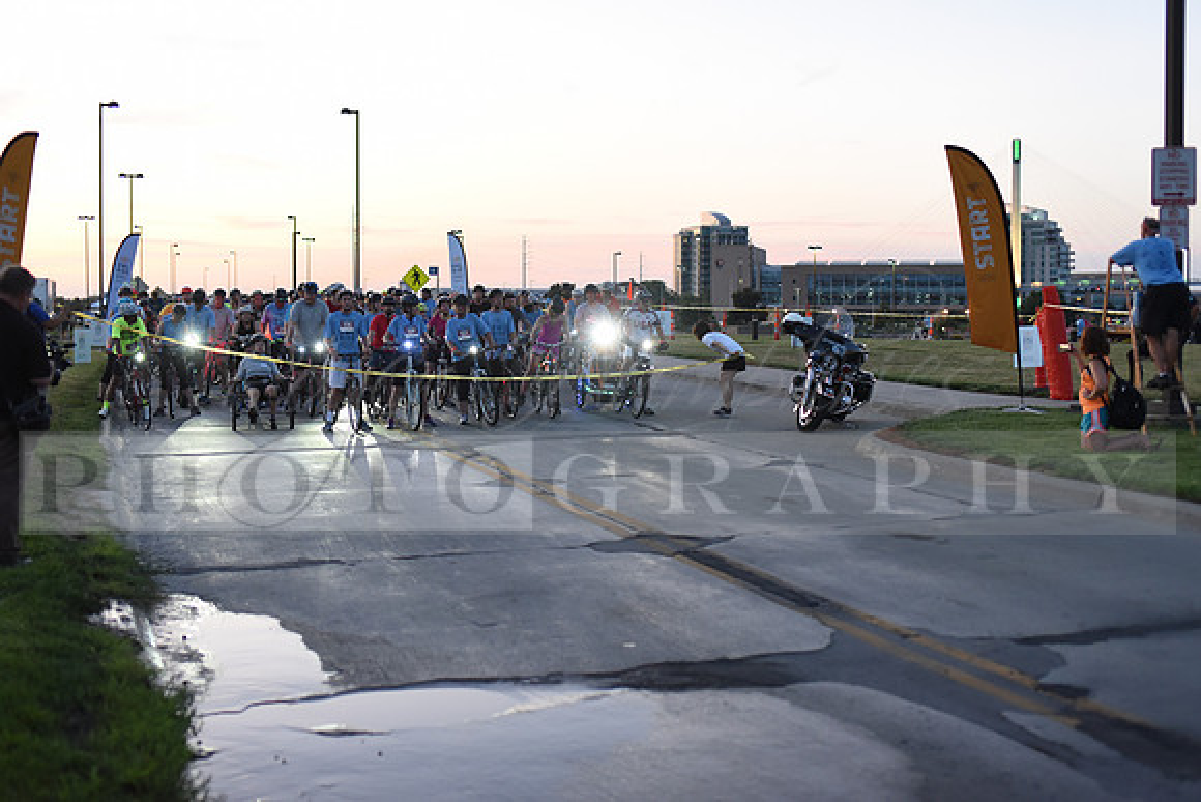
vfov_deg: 27.0
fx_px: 1668
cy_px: 401
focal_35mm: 50
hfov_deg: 39.6
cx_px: 600
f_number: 2
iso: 2500
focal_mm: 50
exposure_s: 1/400
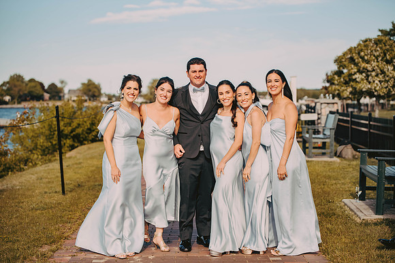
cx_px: 198
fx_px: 768
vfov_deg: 19.5
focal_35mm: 70
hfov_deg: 28.8
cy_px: 132
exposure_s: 1/4000
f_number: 2.8
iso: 500
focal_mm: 70
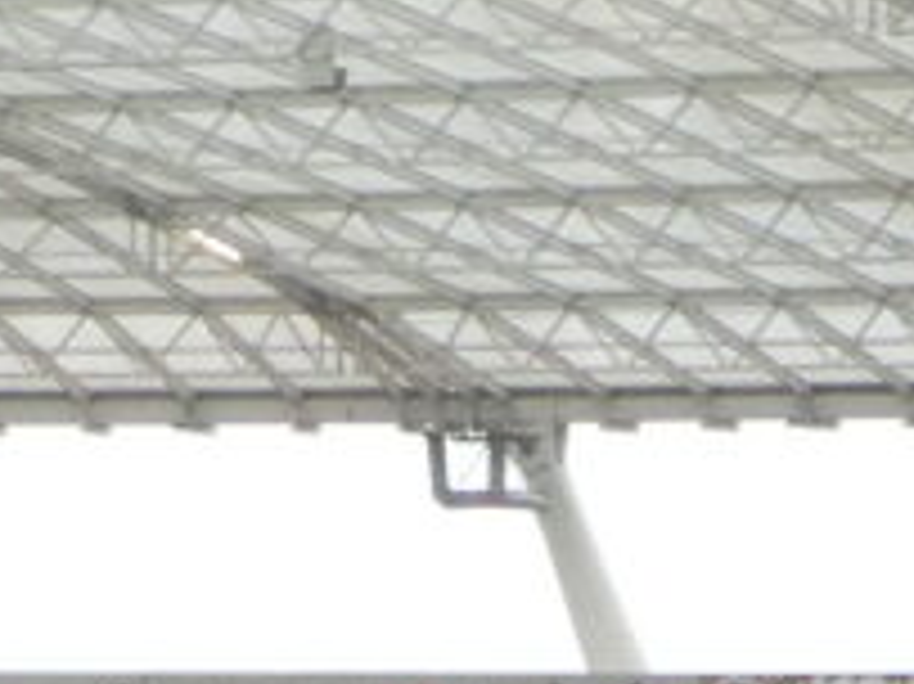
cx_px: 1607
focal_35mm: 394
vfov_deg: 3.6
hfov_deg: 5.0
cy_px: 2583
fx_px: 10397
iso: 200
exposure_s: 1/80
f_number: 4.1
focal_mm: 9
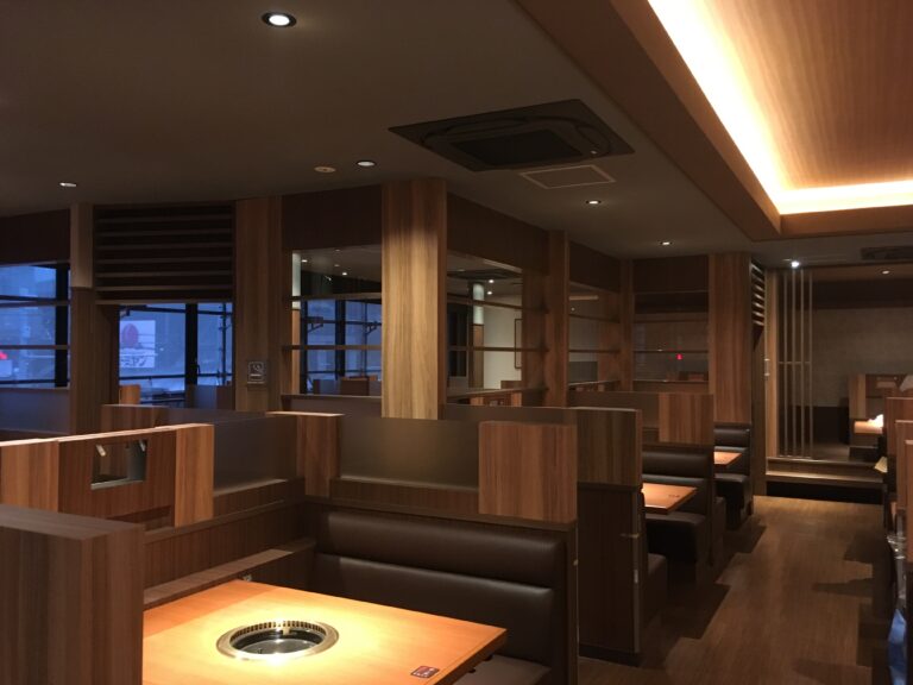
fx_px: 765
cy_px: 342
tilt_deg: +1.3
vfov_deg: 48.2
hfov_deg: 61.7
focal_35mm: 29
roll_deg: -0.7
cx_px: 456
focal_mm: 4.15
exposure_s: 1/15
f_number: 2.2
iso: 200
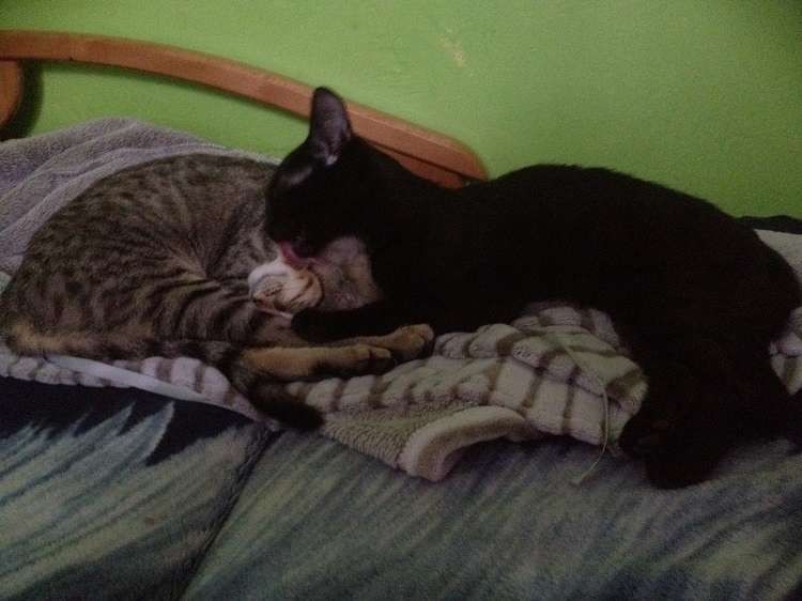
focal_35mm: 35
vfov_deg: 40.7
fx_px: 811
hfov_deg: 52.6
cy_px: 300
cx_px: 401
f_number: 2.4
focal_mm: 4.28
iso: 800
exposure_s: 1/15
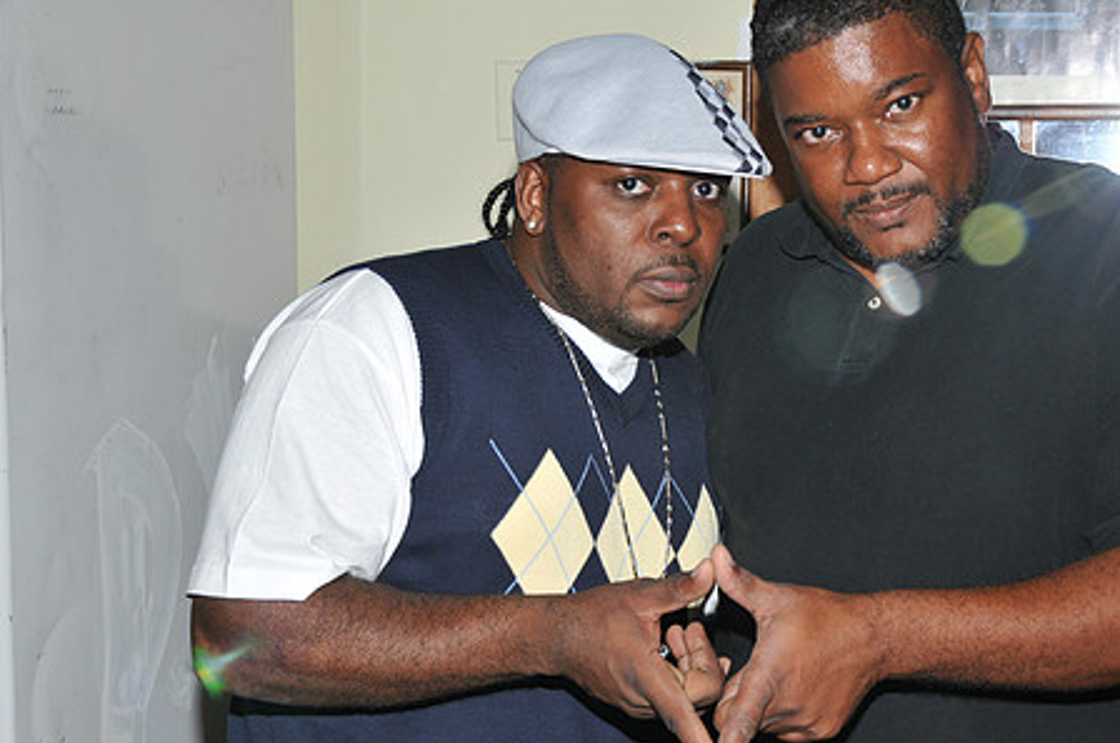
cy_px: 374
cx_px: 698
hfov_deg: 30.4
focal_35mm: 66
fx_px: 2050
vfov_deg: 20.5
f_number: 5.6
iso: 320
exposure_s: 1/30
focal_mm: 34
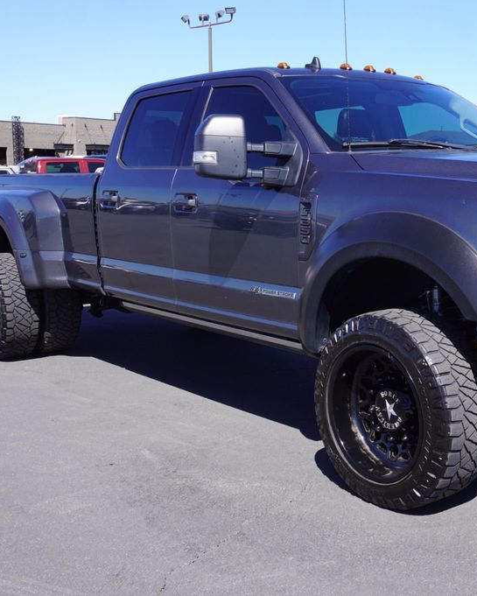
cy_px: 298
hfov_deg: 30.6
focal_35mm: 49
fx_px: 859
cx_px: 348
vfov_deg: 38.3
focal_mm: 23
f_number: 7.1
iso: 100
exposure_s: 1/200
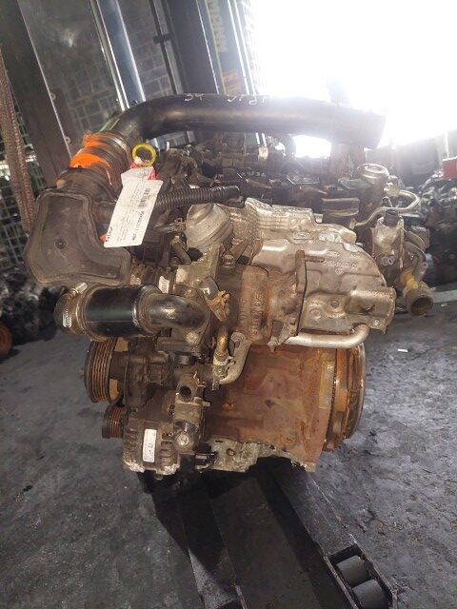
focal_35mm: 25
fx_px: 440
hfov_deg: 54.9
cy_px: 304
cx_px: 228
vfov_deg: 69.4
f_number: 1.8
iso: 250
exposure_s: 1/50
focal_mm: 5.23
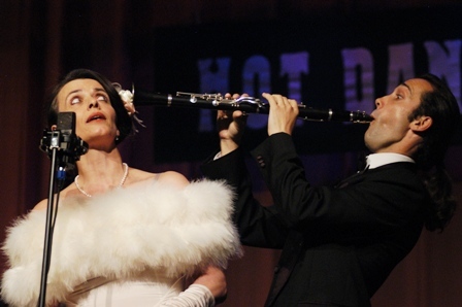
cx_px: 231
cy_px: 154
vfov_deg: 9.1
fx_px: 1924
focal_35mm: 150
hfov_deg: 13.7
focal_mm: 100
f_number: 2.8
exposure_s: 1/125
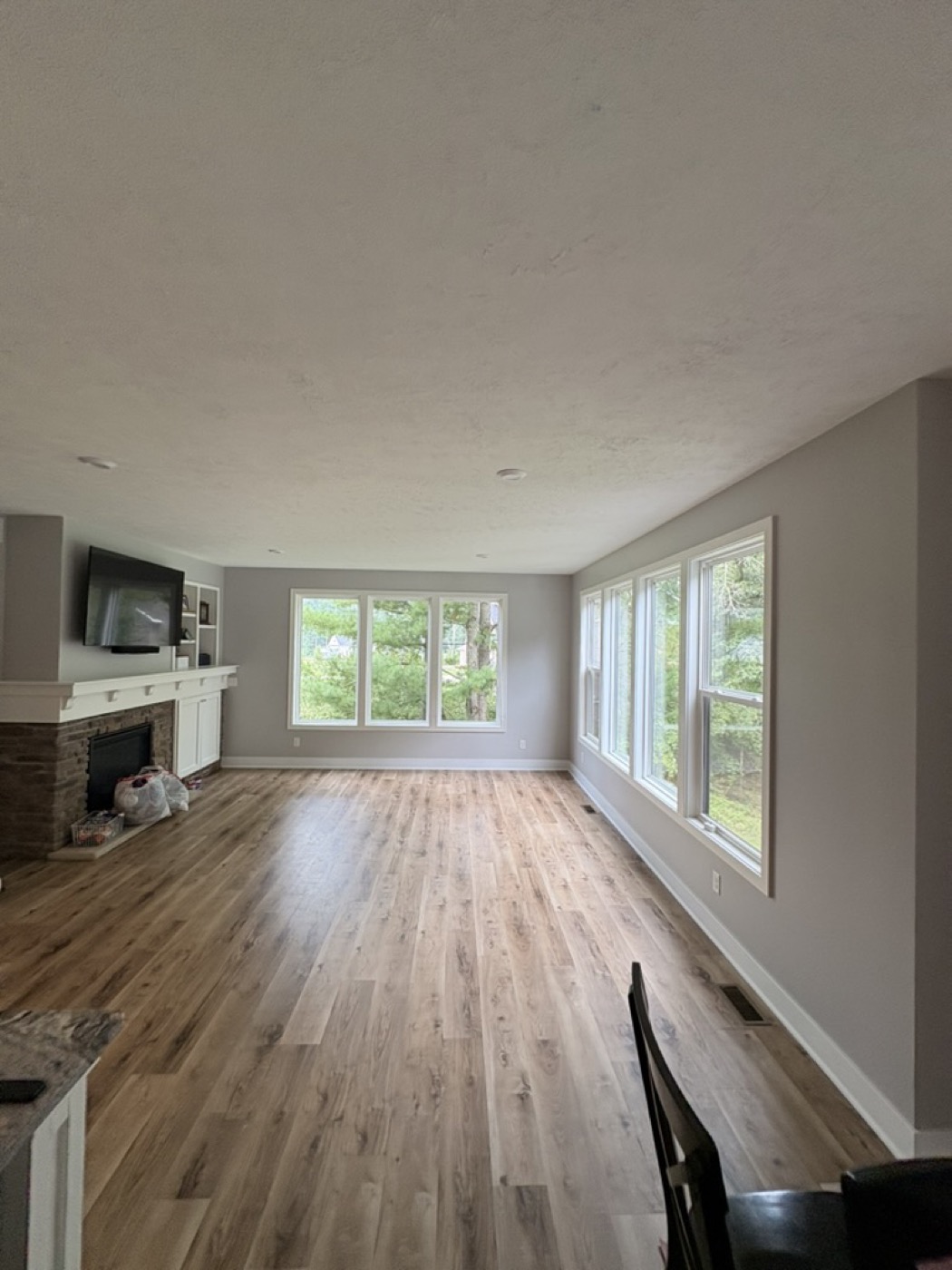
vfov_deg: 102.1
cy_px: 635
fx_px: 513
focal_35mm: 14
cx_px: 476
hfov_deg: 85.7
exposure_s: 1/120
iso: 80
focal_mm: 2.22
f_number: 2.2
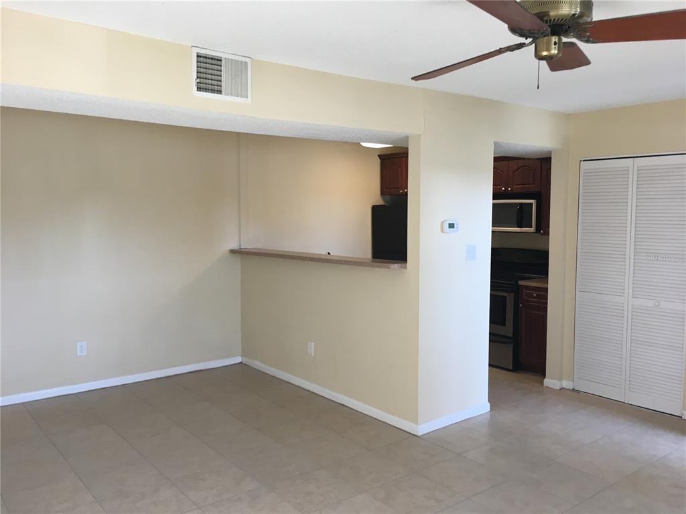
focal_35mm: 29
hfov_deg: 61.7
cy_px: 257
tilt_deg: -3.4
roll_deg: -0.4
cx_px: 343
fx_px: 575
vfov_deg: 48.2
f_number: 2.2
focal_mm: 4.15
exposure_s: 1/30
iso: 25
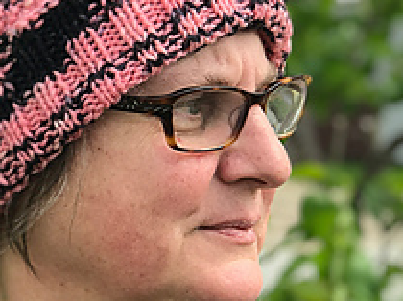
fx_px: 2023
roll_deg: -0.3
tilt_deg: -3.6
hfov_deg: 11.3
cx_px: 10
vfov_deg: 8.5
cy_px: 123
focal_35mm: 174
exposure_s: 1/320
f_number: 2.8
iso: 20
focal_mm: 6.6
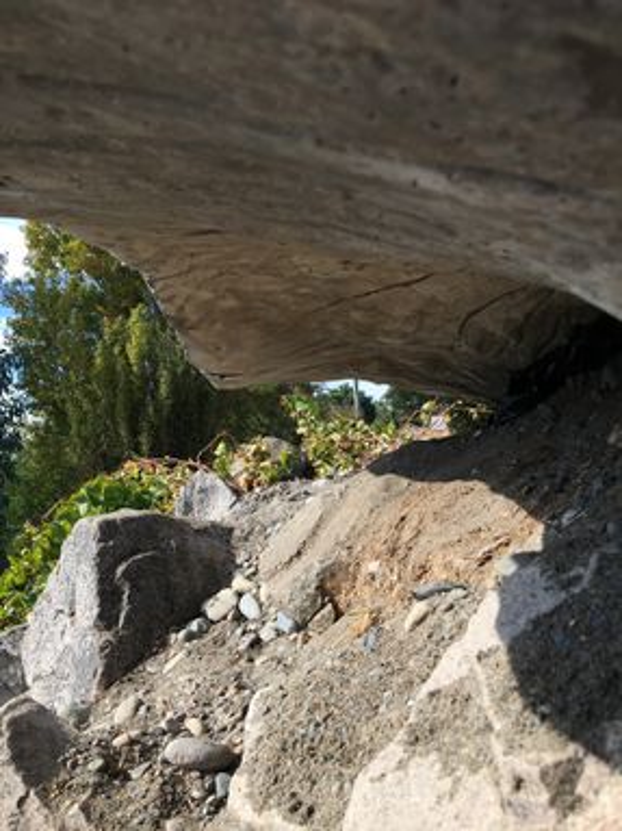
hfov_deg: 48.2
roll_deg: +5.0
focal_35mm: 29
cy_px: 416
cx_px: 311
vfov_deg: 61.7
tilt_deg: +6.4
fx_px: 695
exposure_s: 1/680
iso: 25
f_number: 2.2
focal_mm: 4.15
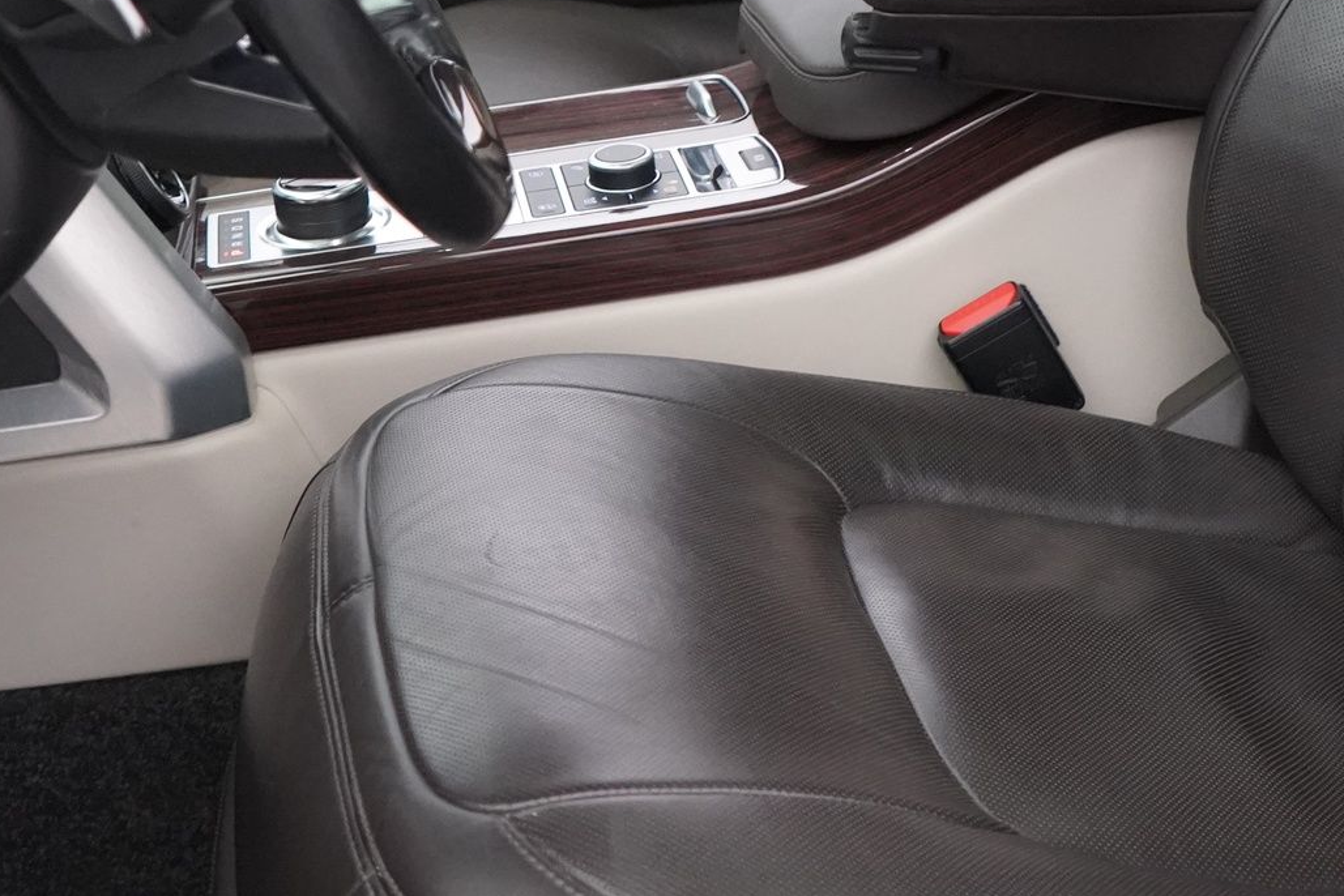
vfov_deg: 19.6
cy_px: 66
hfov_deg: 29.6
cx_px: 720
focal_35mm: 68
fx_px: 2538
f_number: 4
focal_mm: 28
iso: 8000
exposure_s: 1/160
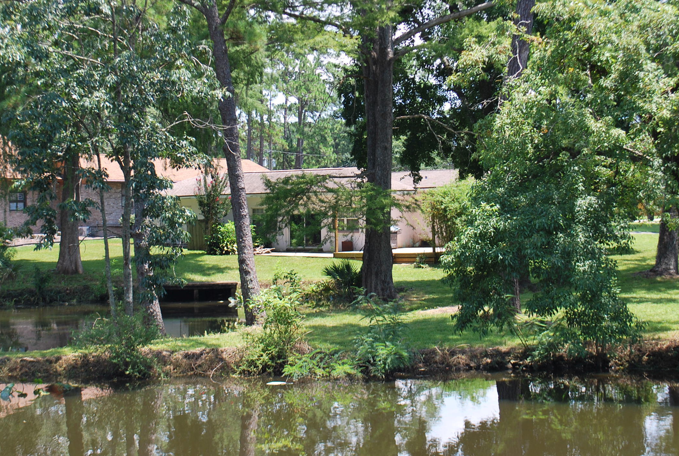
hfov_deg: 30.4
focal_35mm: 66
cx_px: 320
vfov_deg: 20.7
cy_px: 180
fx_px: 1247
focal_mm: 32
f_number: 5.6
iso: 100
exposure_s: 1/125
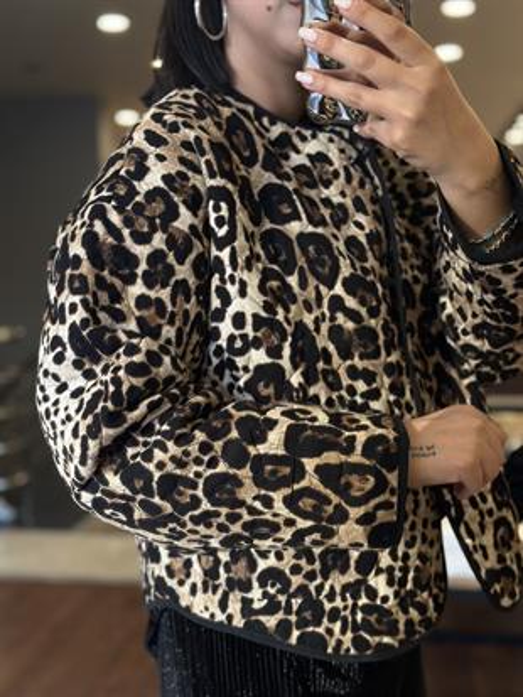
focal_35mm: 48
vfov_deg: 39.6
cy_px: 348
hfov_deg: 30.3
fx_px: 966
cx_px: 262
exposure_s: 1/110
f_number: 1.78
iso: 125
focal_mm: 6.86
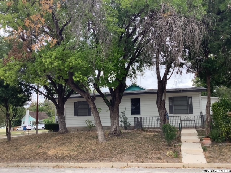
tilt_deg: +8.5
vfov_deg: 45.4
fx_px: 207
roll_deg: +0.1
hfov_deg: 58.4
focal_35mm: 31
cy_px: 86
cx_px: 116
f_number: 2.4
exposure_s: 1/100
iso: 50
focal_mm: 3.3
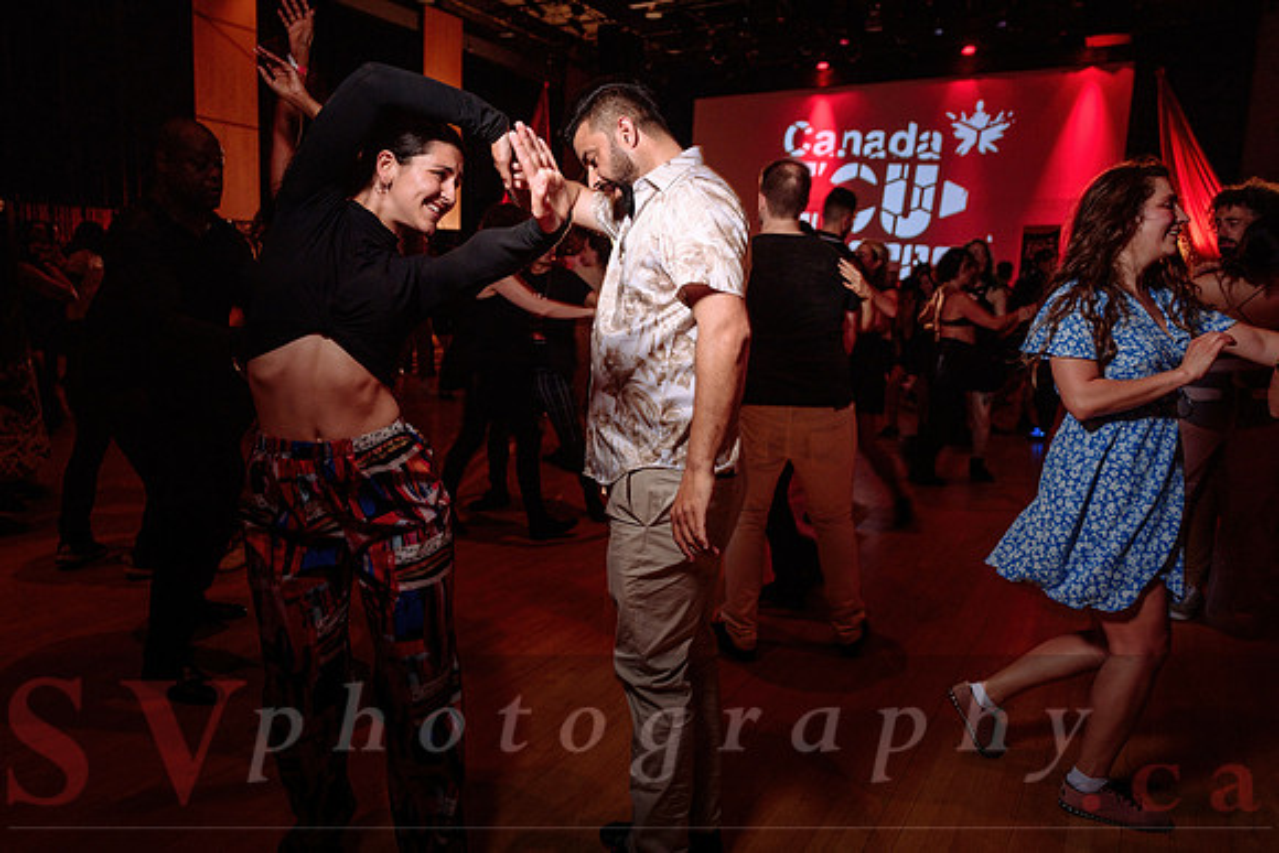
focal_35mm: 25
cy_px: 413
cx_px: 603
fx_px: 902
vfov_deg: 50.6
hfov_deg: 70.6
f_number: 3.2
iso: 1000
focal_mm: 24
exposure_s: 1/30
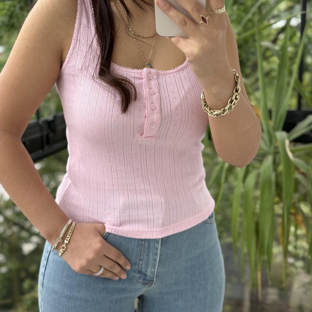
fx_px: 581
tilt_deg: -27.8
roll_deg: +0.7
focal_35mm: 57
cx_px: 156
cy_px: 162
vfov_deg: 30.0
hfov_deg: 30.0
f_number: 1.78
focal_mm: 6.76
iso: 100
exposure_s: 1/356
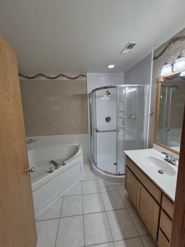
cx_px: 92
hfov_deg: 89.9
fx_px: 93
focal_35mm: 13
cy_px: 124
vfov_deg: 106.2
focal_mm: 1.74
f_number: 2.2
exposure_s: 1/60
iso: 80
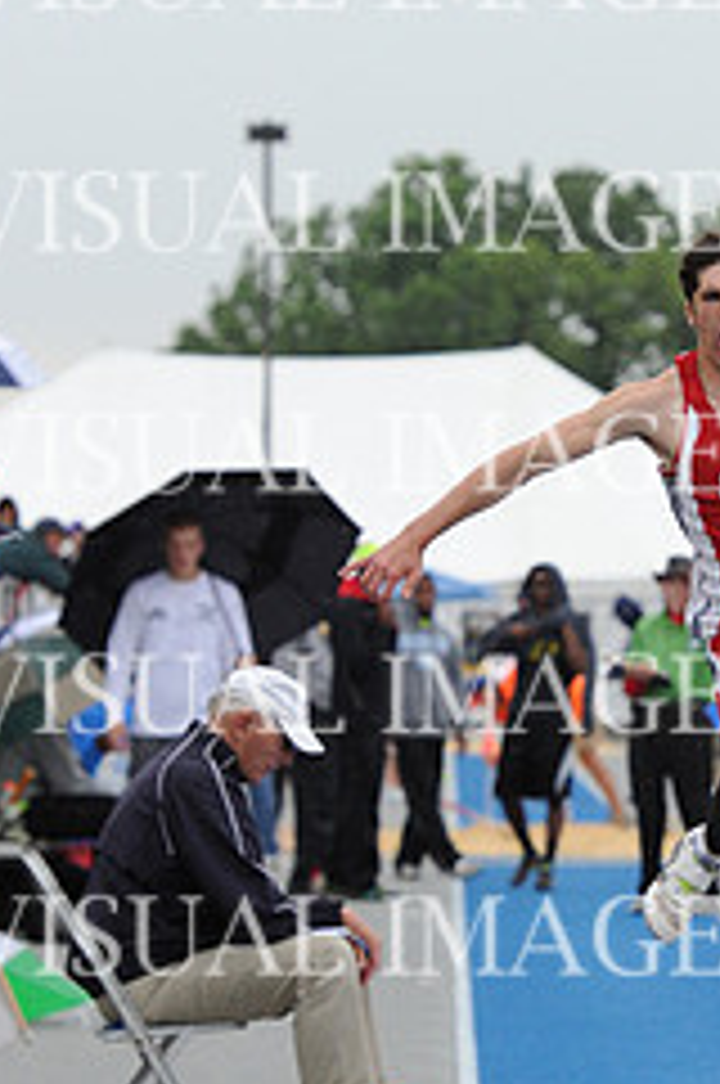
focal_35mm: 337
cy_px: 571
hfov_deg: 4.1
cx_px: 734
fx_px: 10138
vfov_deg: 6.1
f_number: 5
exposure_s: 1/2000
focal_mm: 140
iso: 1600
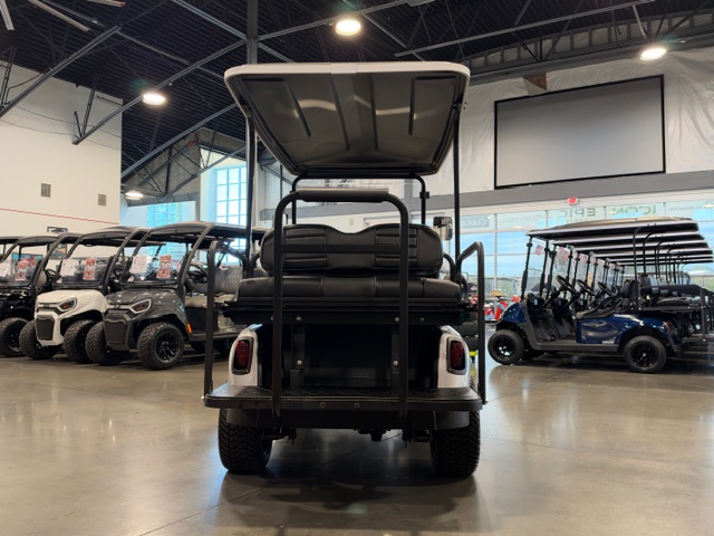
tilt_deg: +2.9
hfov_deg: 60.0
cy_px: 268
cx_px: 357
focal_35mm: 30
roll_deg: +0.2
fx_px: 619
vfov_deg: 46.8
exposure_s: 1/111
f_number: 1.48
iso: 250
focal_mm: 6.93
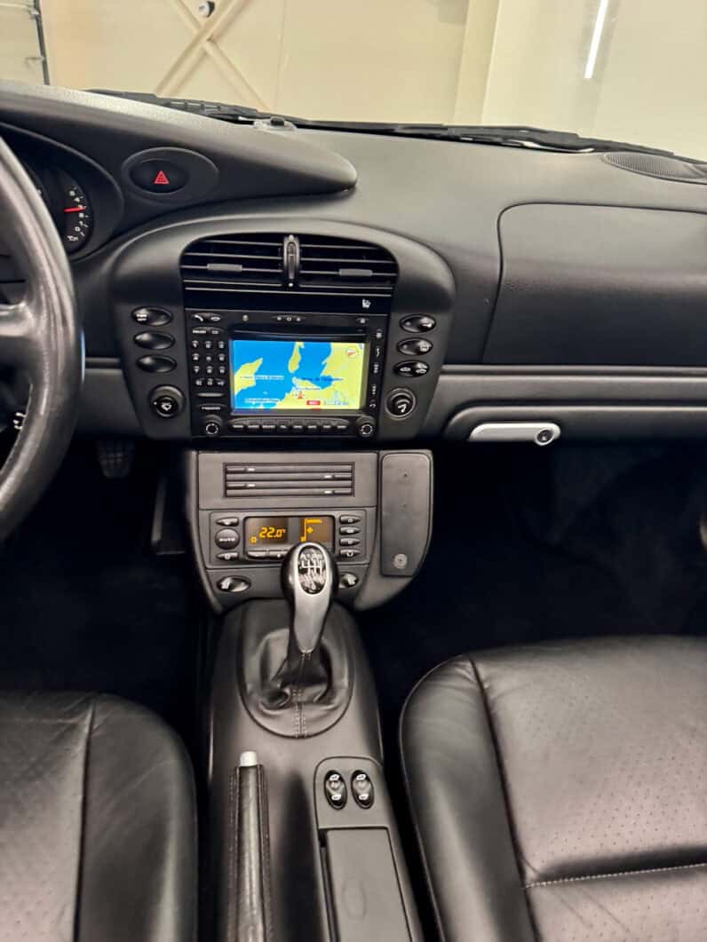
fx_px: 653
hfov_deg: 56.8
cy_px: 471
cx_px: 354
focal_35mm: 24
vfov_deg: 71.6
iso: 800
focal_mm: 6.8
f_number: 1.8
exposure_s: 1/45
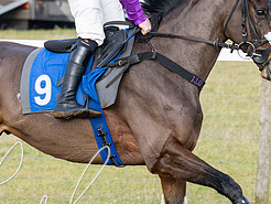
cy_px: 145
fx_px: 4960
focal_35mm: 633
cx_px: 143
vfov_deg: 2.4
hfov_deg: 3.1
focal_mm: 125
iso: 400
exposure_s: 1/800
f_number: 5
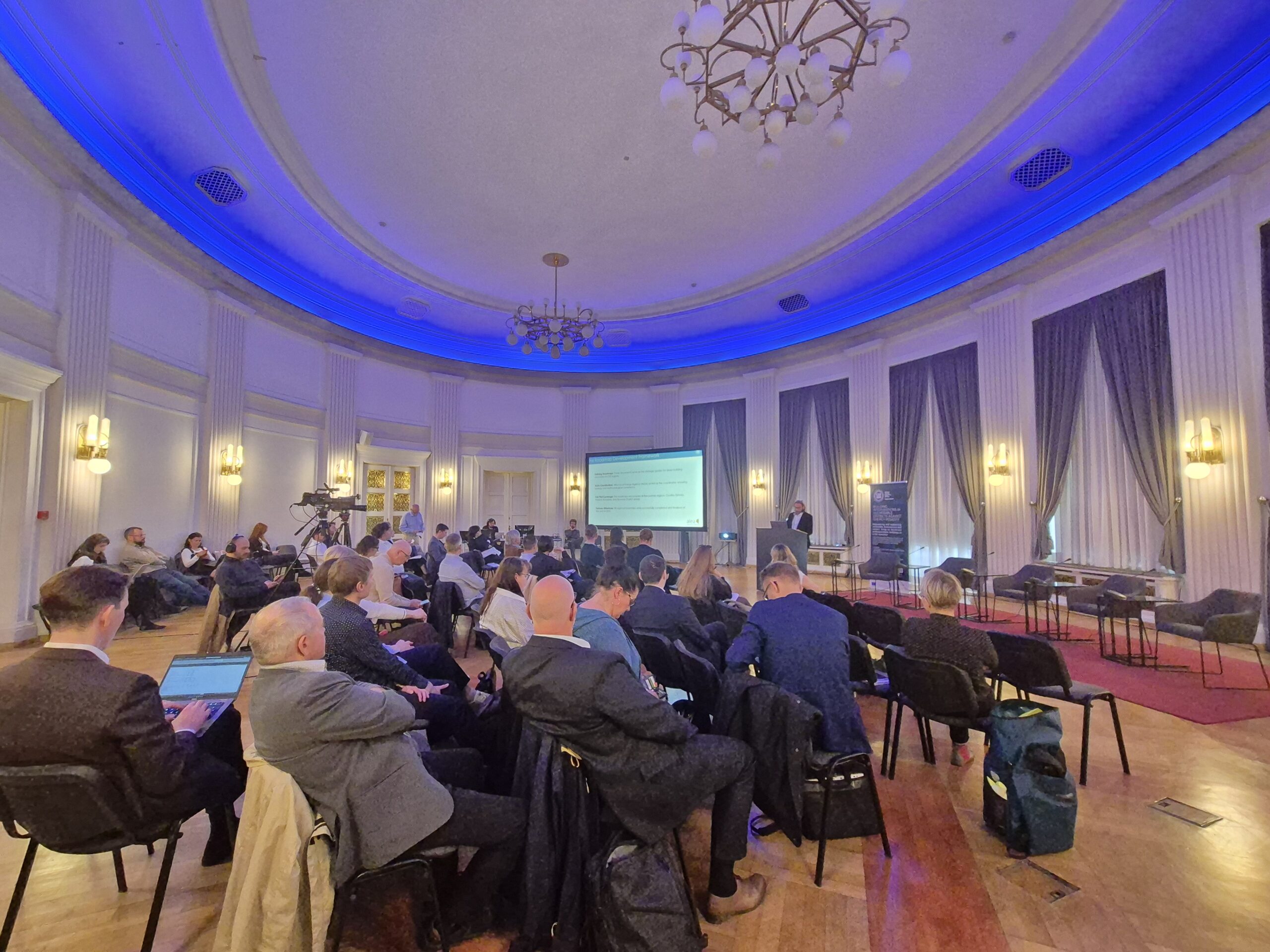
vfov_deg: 89.9
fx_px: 477
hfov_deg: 106.2
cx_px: 635
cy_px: 476
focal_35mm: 13
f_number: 2.2
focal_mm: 2.2
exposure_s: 1/60
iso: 320
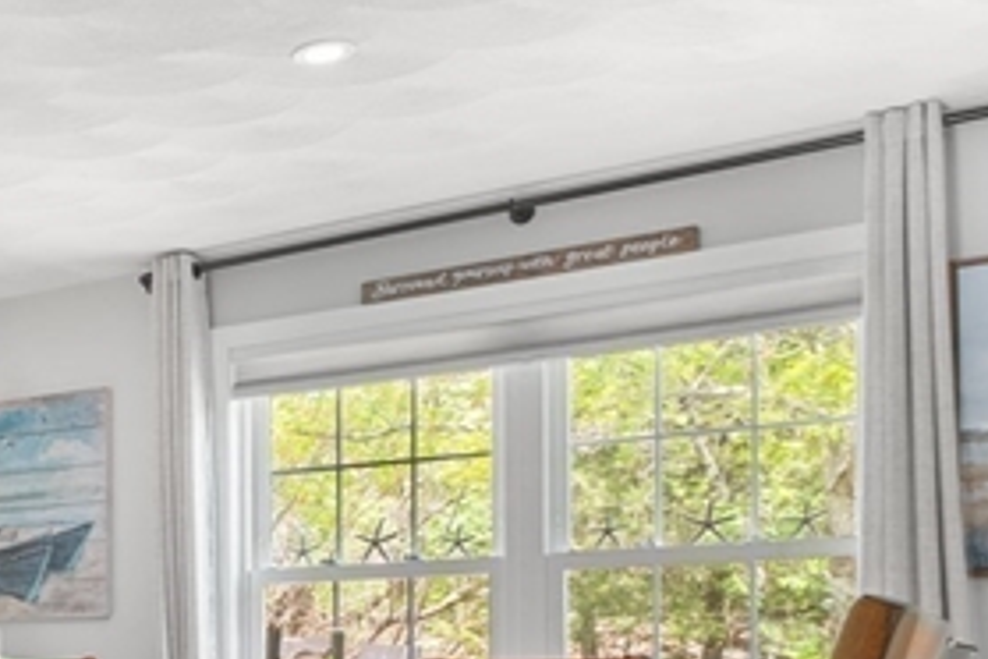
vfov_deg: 22.9
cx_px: -322
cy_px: 753
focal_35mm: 55
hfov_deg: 28.9
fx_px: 1509
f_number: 8
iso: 125
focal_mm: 10
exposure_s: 3.2
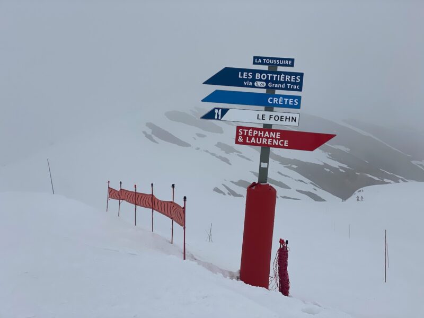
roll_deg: +4.1
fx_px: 637
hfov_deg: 36.8
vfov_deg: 28.0
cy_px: 159
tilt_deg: -13.9
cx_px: 212
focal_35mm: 52
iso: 20
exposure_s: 1/4348
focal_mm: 6
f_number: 2
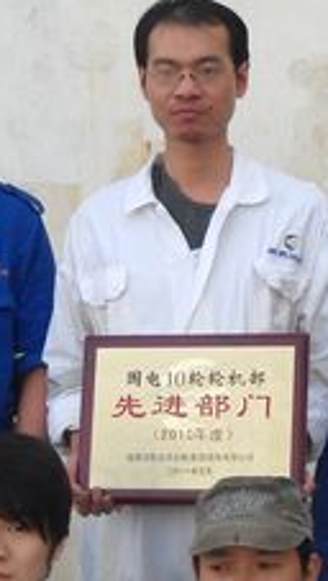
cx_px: 305
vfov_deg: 18.0
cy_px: 466
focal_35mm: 118
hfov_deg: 10.2
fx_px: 1821
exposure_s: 1/114
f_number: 3.1
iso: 64
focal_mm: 6.72
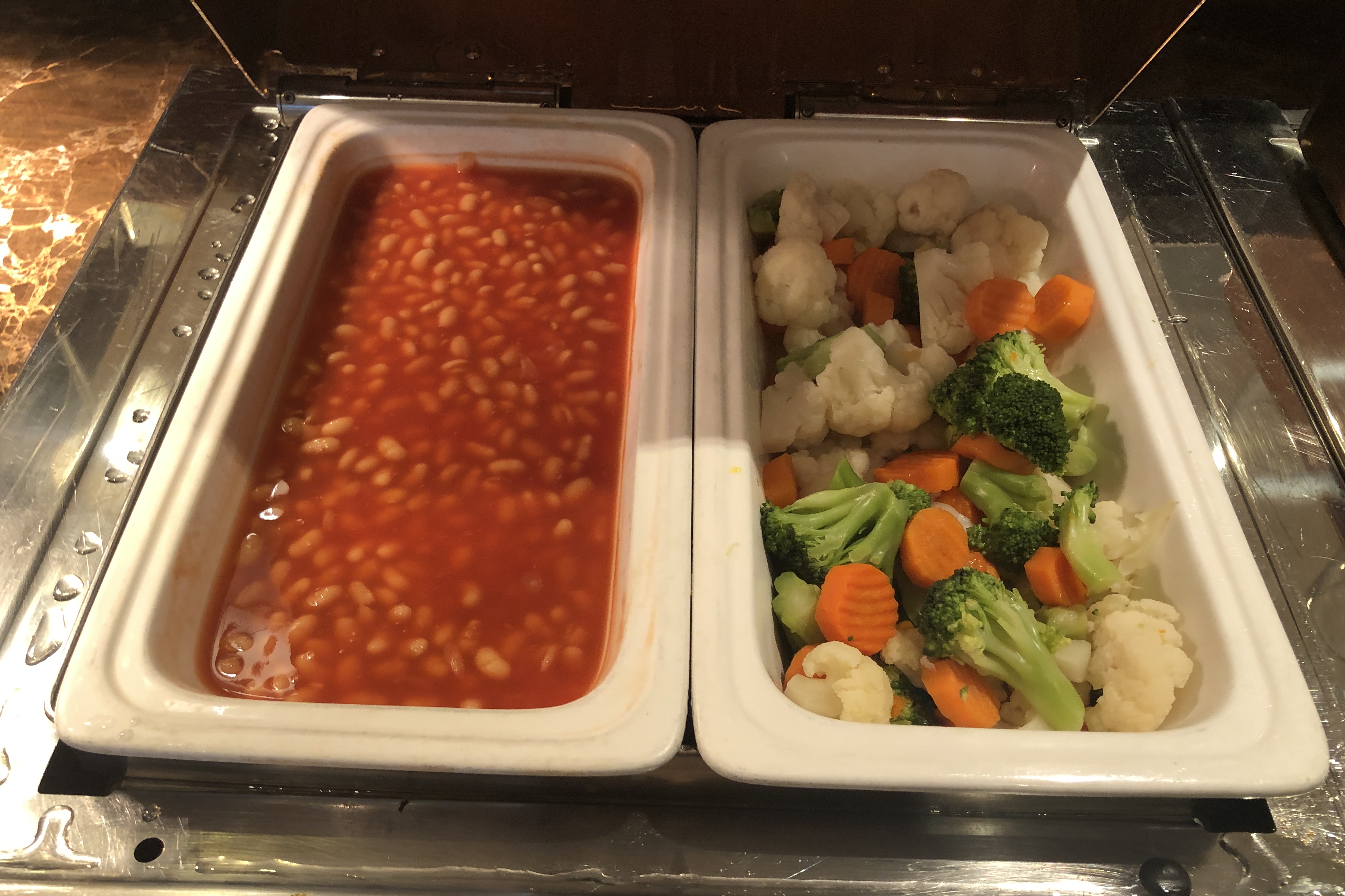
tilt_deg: -51.7
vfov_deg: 43.6
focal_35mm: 30
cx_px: 656
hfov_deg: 61.9
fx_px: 1121
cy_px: 490
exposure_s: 1/25
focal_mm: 3.99
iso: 40
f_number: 1.8
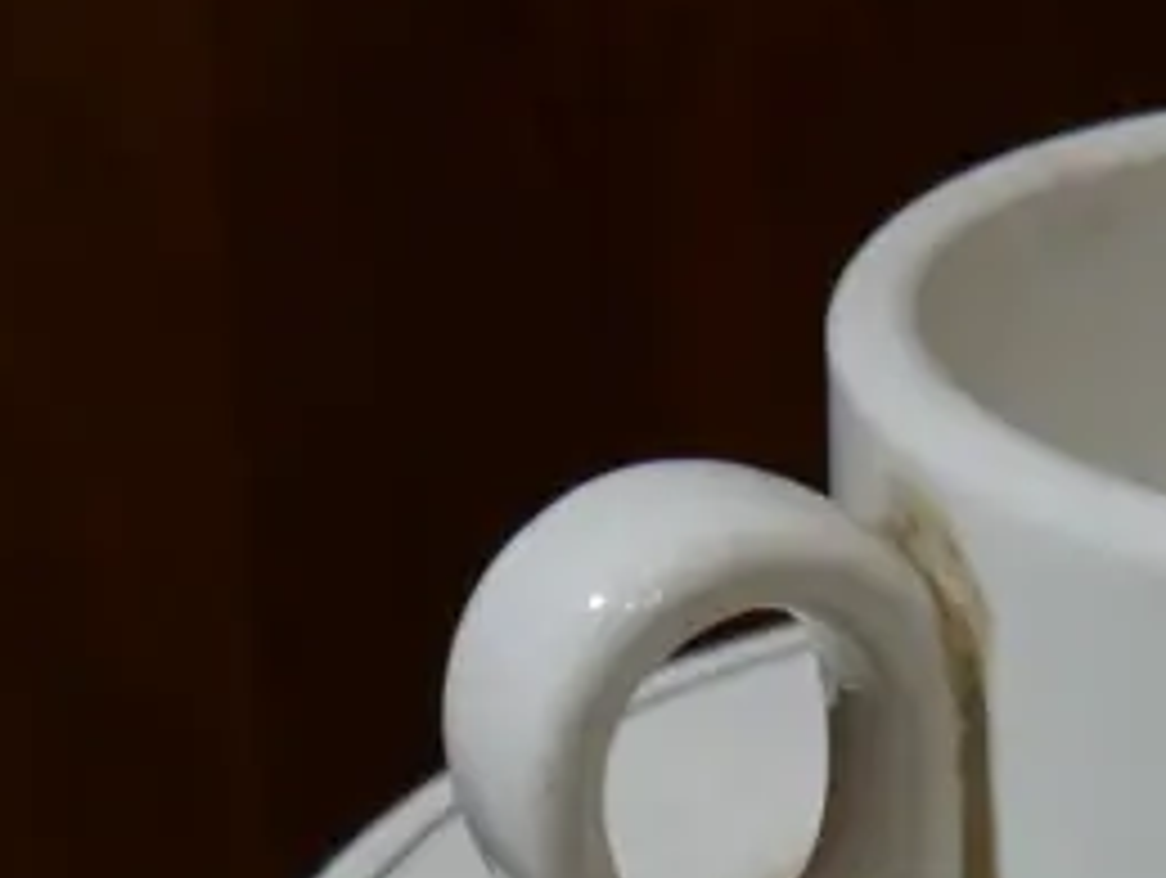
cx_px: 1670
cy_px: 1416
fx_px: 5329
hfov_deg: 12.0
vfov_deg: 9.1
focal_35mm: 158
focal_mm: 20
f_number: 4.5
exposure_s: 1/60
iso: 250
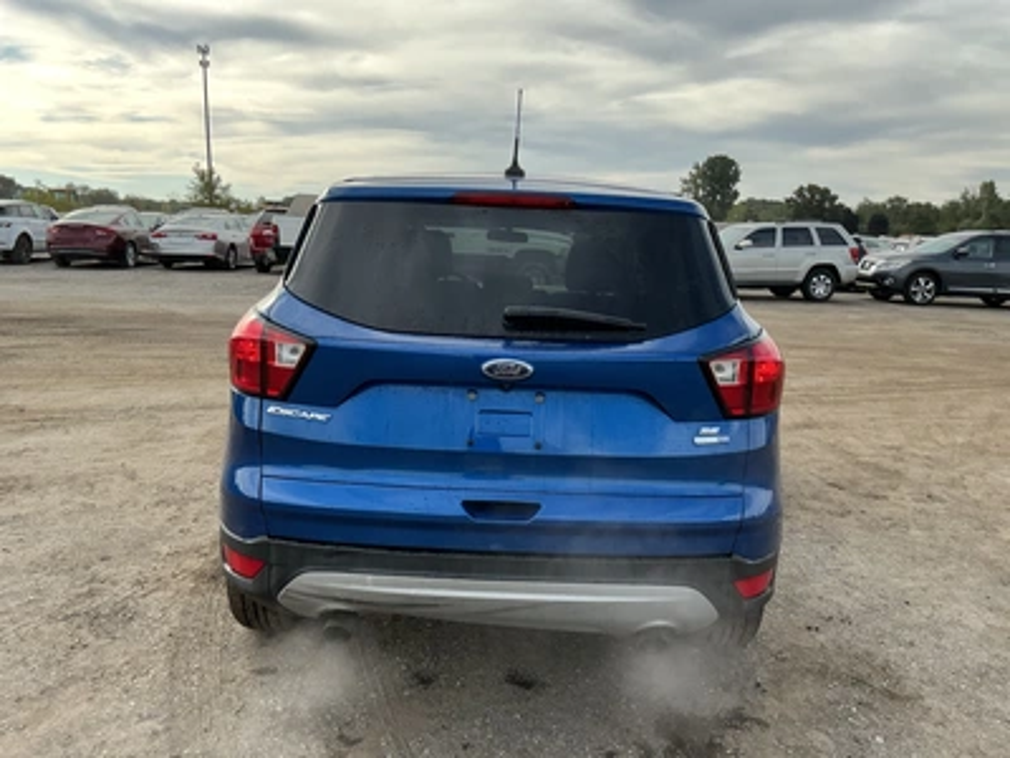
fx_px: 817
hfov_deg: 63.4
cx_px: 505
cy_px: 379
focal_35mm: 28
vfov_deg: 49.7
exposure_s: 1/540
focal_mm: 3
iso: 25
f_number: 1.8
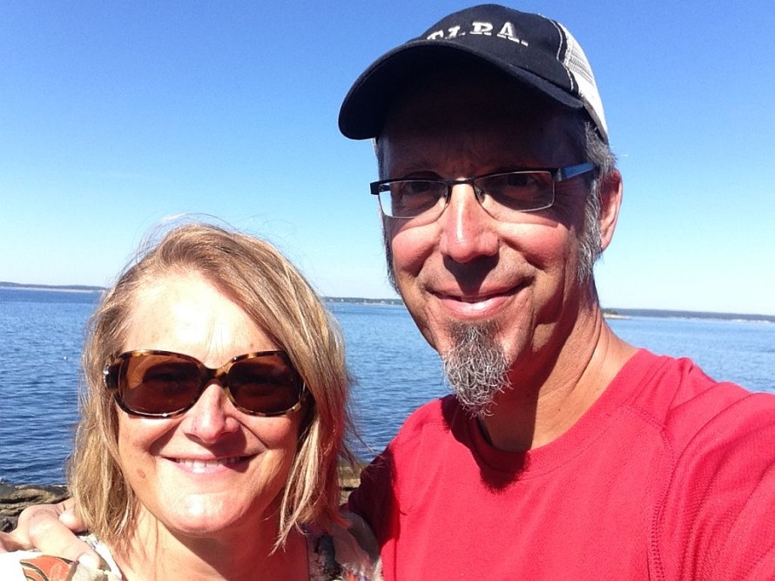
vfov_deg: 40.7
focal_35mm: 35
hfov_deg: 52.6
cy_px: 290
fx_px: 783
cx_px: 388
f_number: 2.4
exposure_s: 1/823
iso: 32
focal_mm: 2.18
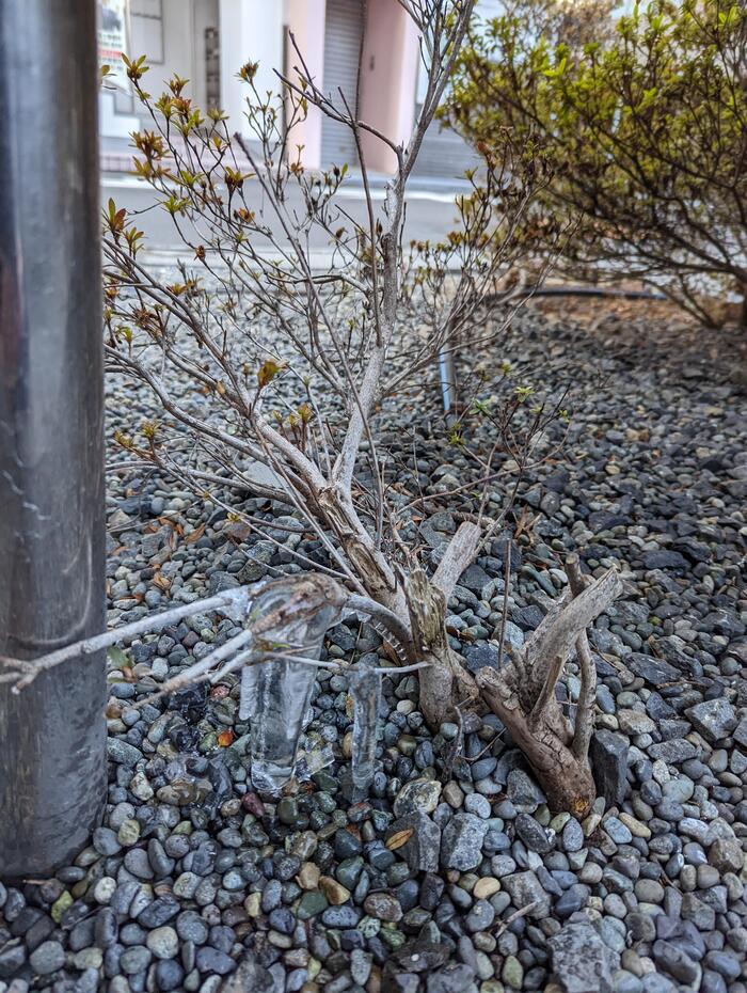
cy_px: 496
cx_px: 374
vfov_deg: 71.5
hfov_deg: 56.9
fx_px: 689
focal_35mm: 24
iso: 173
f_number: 1.85
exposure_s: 1/360
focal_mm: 6.81
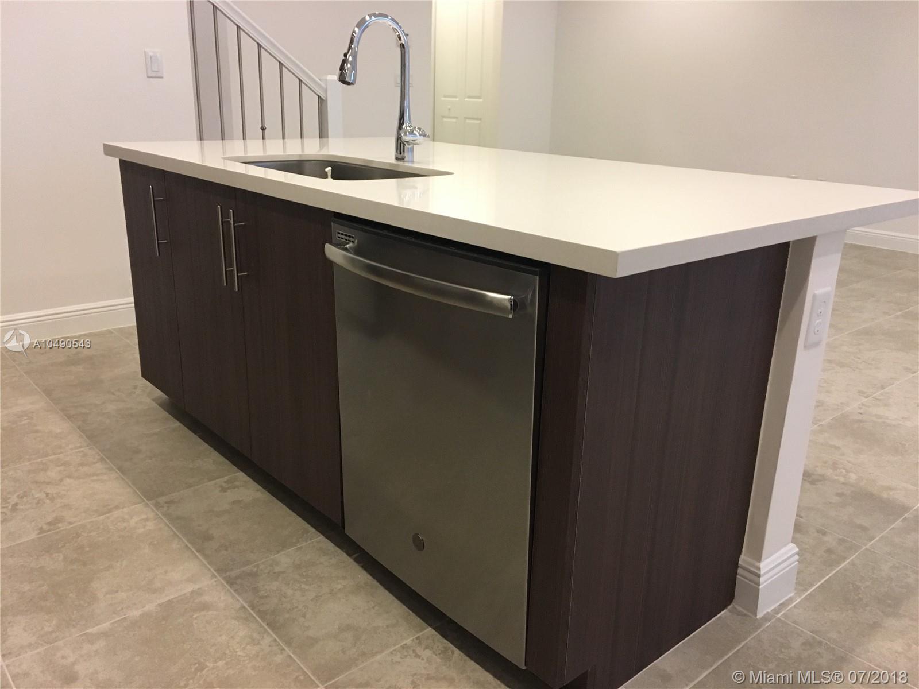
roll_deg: -1.2
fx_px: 770
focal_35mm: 29
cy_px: 344
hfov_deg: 61.7
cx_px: 460
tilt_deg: -16.1
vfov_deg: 48.2
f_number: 2.2
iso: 200
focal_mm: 4.15
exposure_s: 1/30
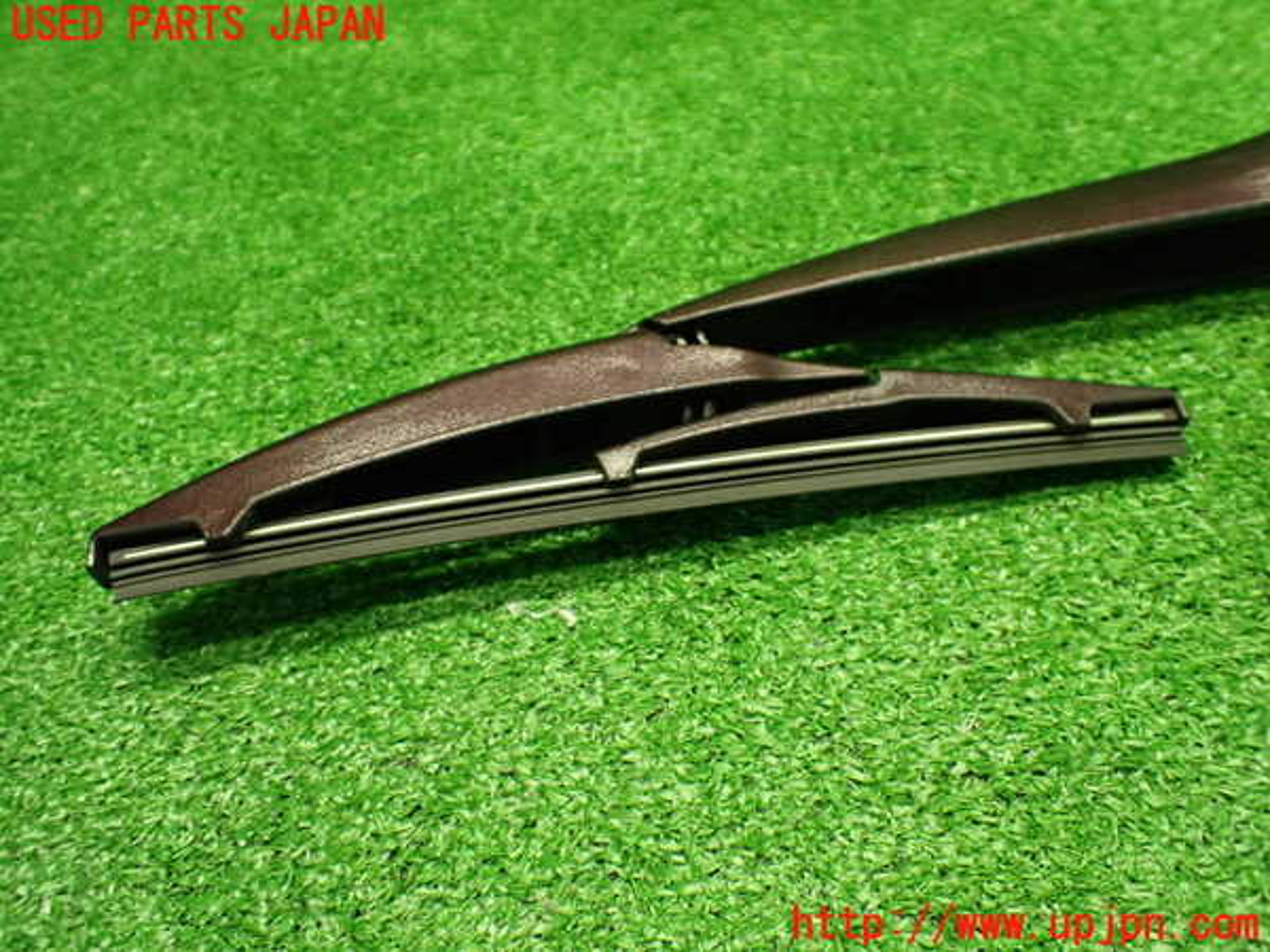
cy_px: 476
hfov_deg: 60.0
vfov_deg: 46.8
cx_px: 635
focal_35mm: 30
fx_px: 1101
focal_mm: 5.4
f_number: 2.3
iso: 800
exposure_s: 1/125
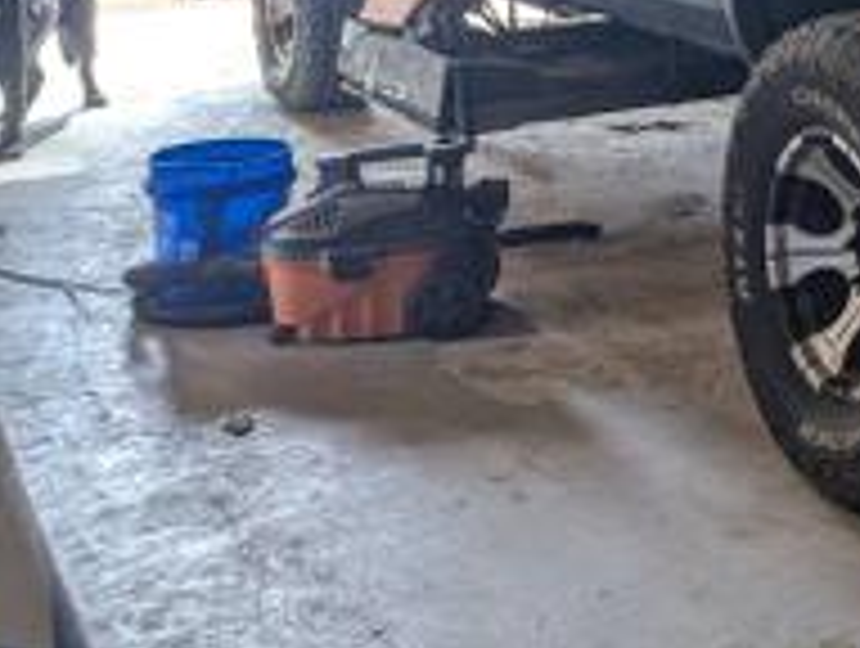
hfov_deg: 26.1
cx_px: 1121
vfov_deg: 21.5
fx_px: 1568
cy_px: -148
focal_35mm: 63
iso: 62
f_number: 1.85
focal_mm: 6.81
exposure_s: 1/120
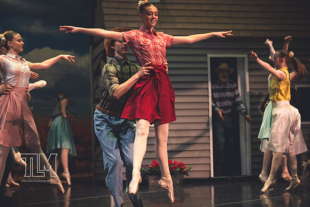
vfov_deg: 13.7
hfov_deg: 20.4
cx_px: 155
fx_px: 861
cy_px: 104
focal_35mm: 100
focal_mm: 100
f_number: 2.8
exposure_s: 1/250
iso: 1400
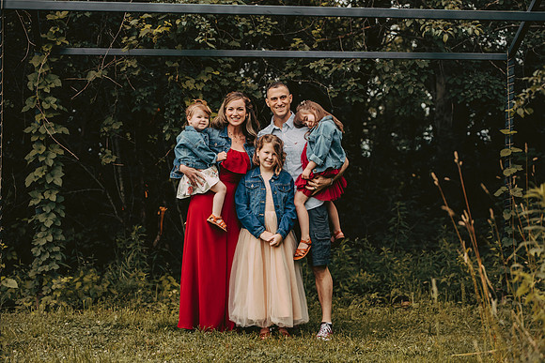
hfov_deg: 22.4
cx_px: 272
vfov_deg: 15.1
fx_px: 1375
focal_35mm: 91
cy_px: 182
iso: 640
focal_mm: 90
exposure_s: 1/2000
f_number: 2.8
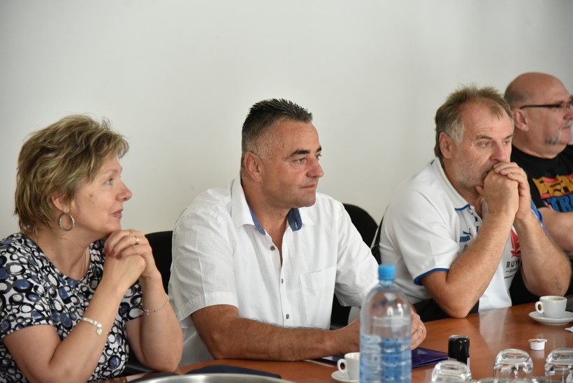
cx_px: 286
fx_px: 1560
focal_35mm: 98
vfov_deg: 14.0
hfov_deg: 20.8
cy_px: 192
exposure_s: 1/1000
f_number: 4
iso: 5000
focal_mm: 98
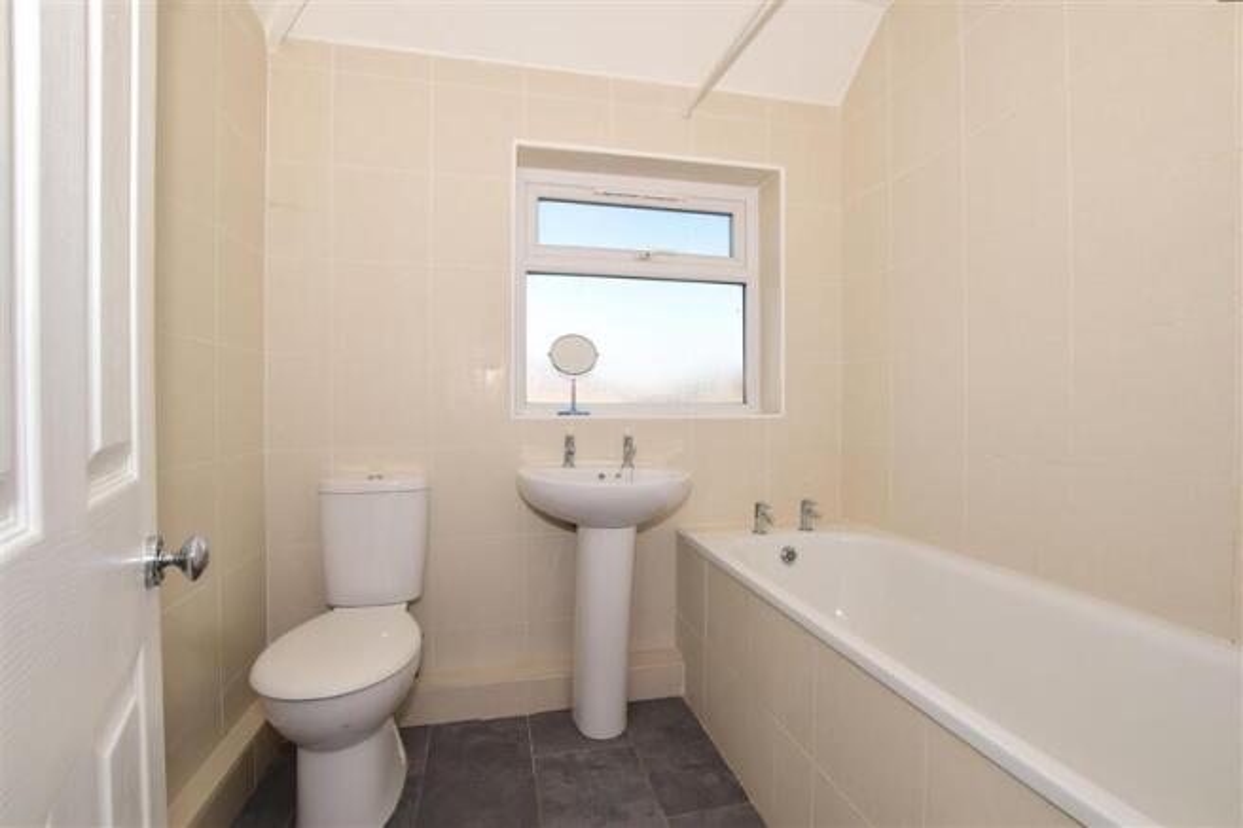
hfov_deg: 100.4
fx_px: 518
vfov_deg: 77.3
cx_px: 622
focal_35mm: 15
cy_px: 414
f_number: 7.1
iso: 400
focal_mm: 10
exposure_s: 1/200
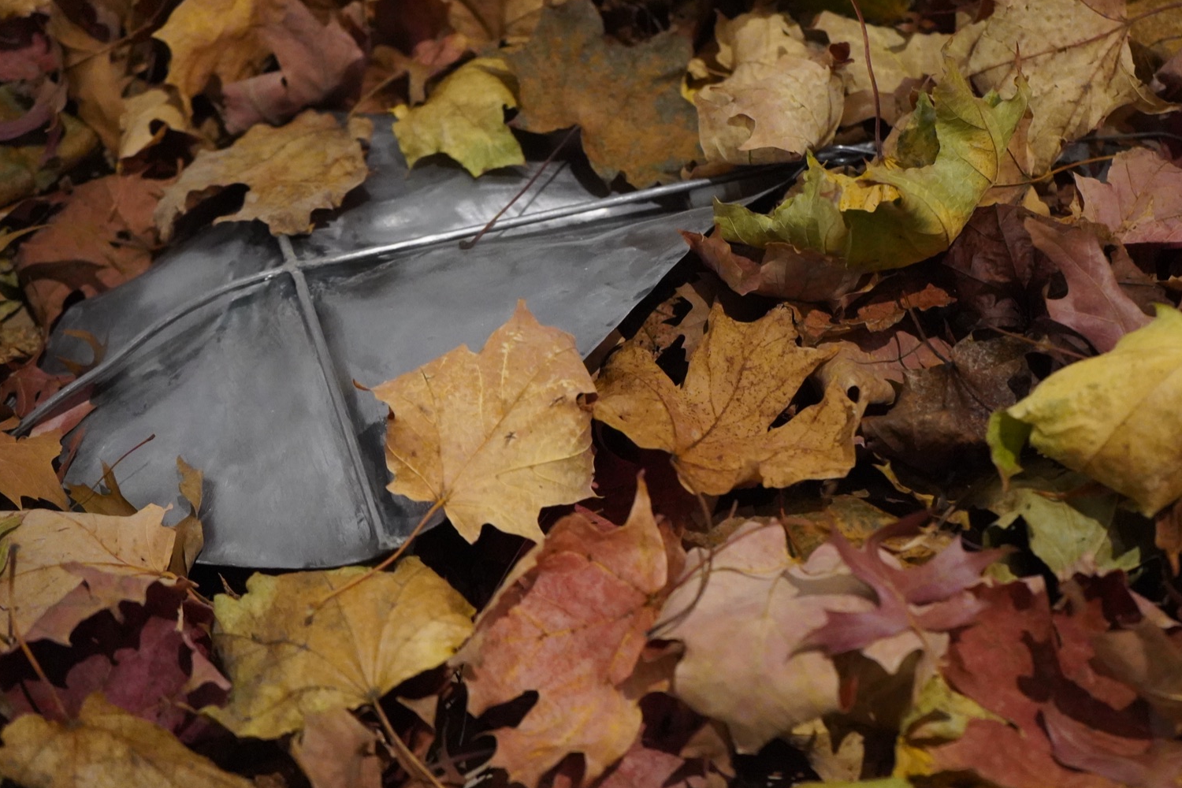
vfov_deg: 24.1
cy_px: 282
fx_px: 1839
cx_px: 760
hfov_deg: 35.4
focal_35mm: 56
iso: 10000
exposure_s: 1/160
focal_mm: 42
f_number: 4.5
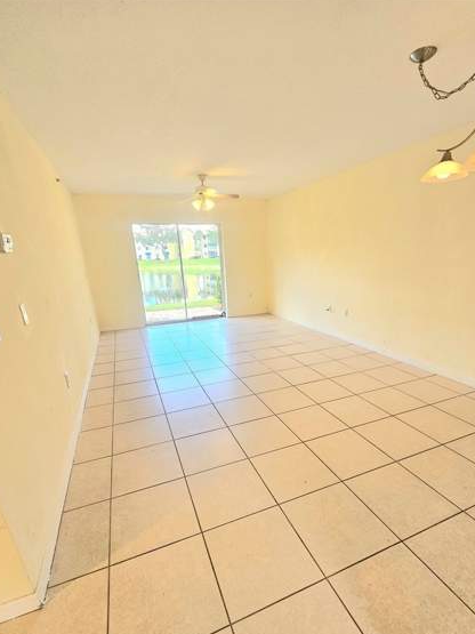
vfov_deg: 97.6
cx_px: 247
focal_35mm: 15
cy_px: 359
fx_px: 275
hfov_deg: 81.7
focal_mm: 2.2
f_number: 2.2
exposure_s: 1/60.2
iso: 64
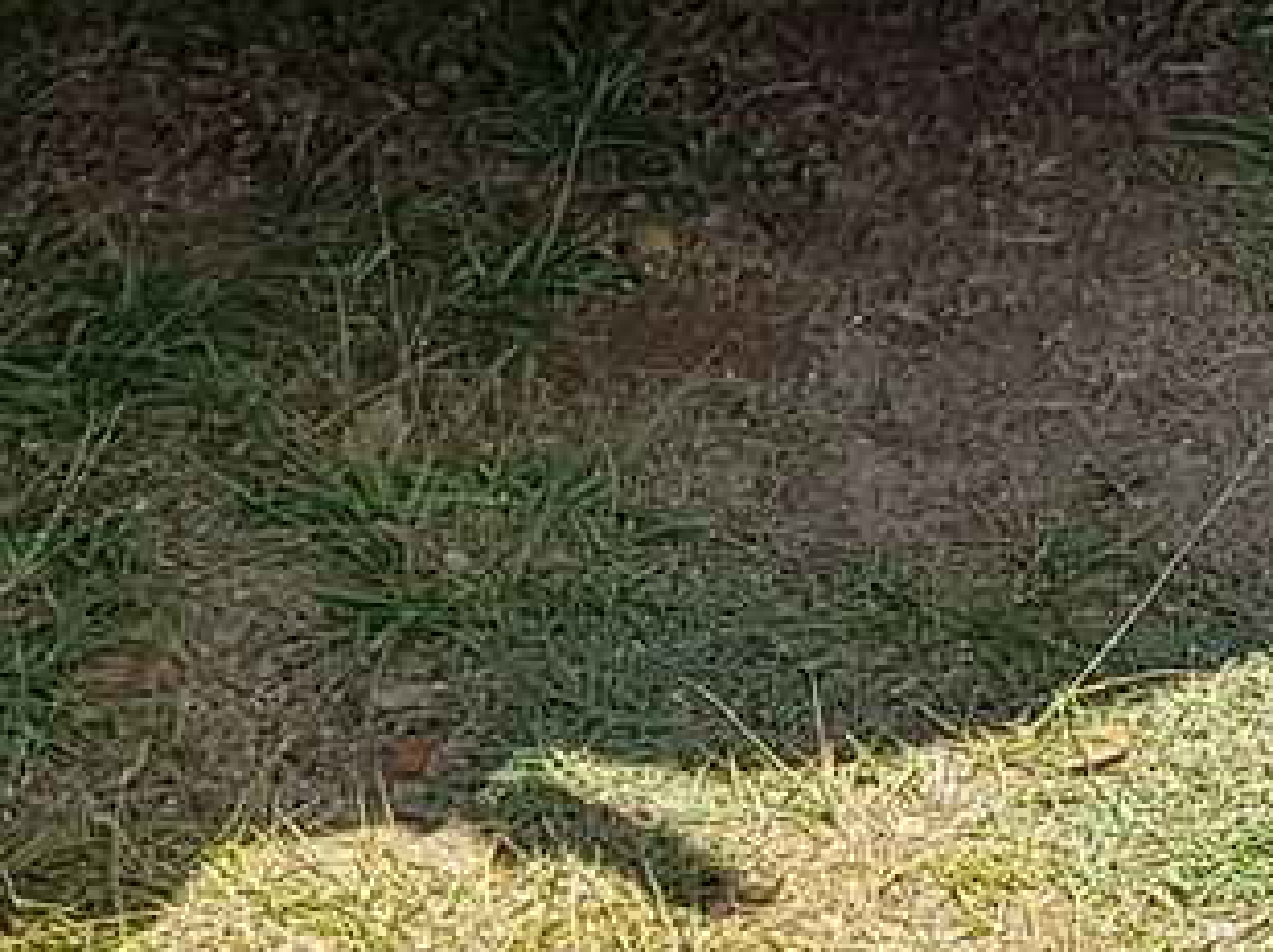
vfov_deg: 8.0
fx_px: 6173
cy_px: -1502
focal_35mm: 168
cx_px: 1137
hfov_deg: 11.7
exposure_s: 1/1352
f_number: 1.7
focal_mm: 4.2
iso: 40
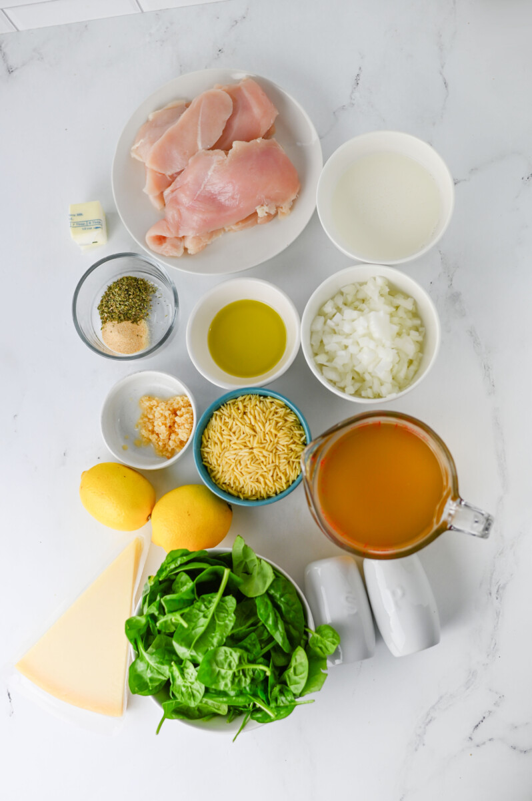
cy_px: 400
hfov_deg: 26.9
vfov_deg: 39.6
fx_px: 1110
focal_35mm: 50
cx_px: 266
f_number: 3.2
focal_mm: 50
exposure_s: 1/250
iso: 180
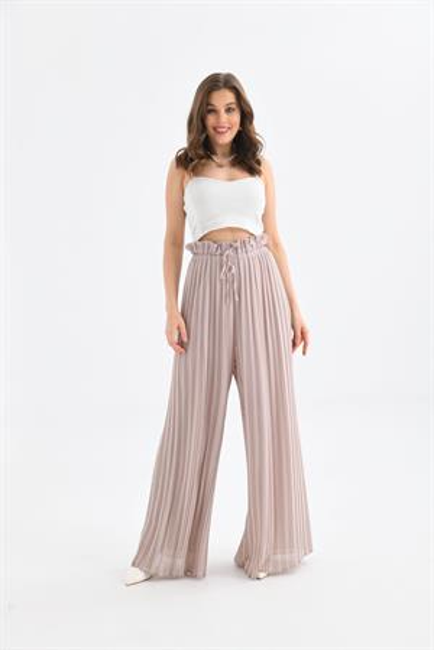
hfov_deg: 28.1
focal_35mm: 48
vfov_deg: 41.1
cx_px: 217
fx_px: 868
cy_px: 325
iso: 160
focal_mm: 48
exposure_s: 1/125
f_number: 6.3
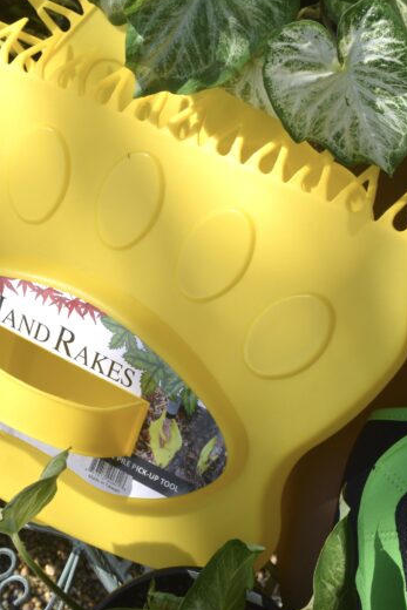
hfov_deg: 20.6
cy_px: 194
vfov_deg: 30.7
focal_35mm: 65
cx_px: 344
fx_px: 1101
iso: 200
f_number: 8
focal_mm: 22
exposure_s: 1/250
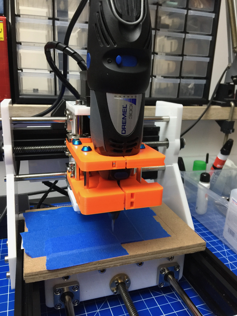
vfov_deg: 61.7
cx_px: 118
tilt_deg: -15.9
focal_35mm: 29
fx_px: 265
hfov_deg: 48.2
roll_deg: -2.8
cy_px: 158
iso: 125
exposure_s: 1/10
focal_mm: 4.15
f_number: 2.2
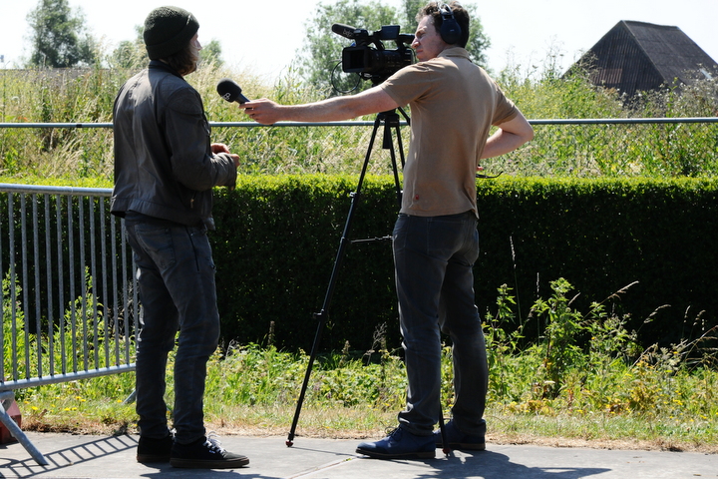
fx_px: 2393
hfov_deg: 17.1
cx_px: 359
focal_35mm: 120
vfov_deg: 11.4
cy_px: 240
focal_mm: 120
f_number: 13
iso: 1250
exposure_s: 1/640
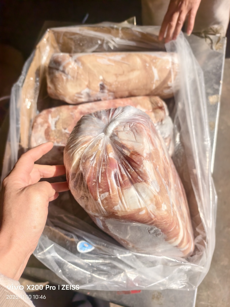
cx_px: 115
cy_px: 154
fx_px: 204
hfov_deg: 58.9
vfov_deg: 73.9
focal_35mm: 23
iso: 71
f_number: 1.57
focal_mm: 6.54
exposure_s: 1/8547
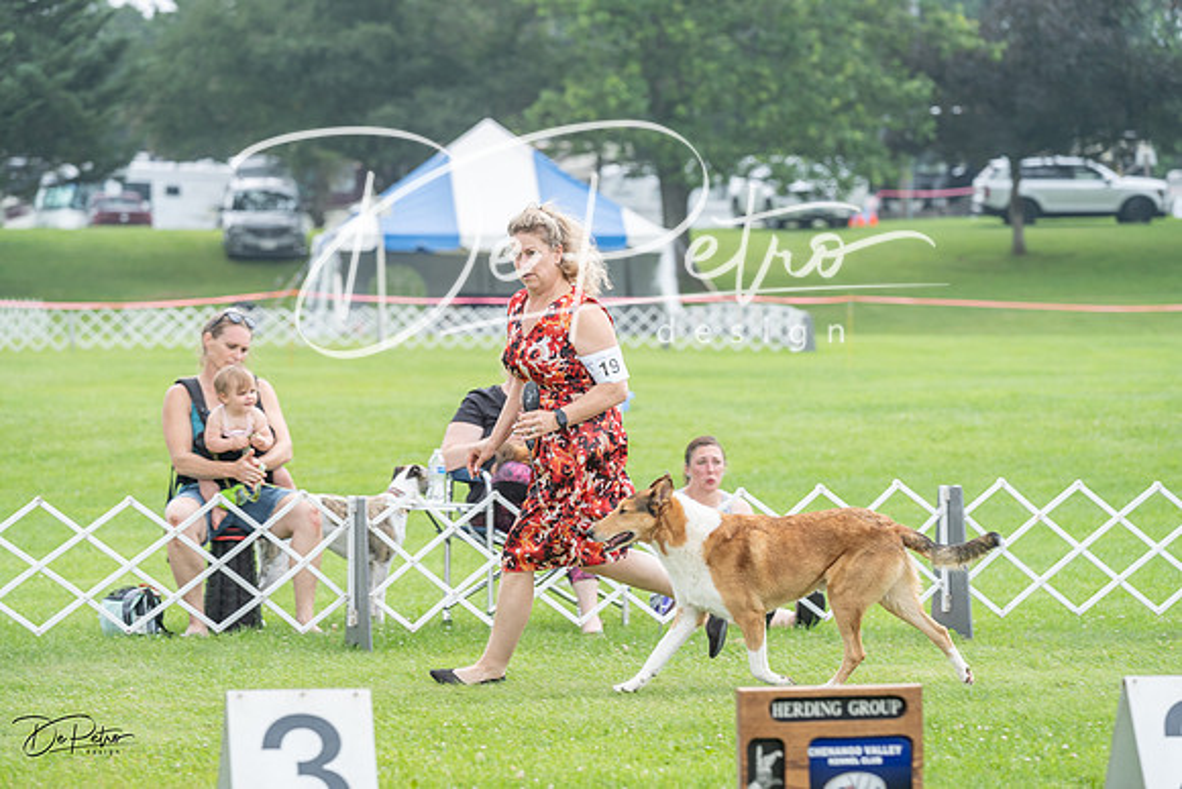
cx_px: 591
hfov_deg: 14.3
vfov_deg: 9.6
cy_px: 394
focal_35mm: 143
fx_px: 4696
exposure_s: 1/400
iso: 400
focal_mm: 143
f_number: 4.5
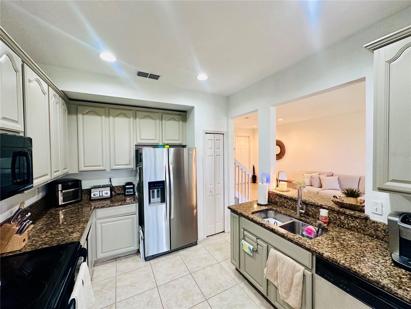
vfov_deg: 85.7
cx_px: 206
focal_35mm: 14
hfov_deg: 102.1
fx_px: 166
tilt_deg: -0.7
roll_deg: +0.2
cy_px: 154
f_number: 2.2
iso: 250
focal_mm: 2.22
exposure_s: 1/120
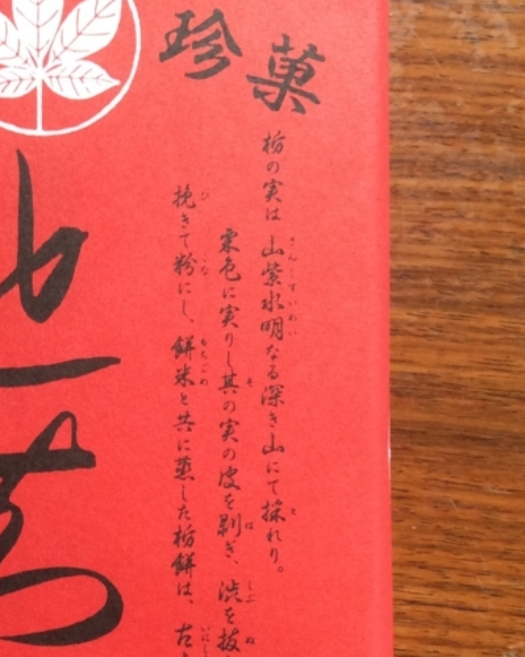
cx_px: 72
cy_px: 436
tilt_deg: -88.2
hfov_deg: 23.3
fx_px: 1243
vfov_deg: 29.4
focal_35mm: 64
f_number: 2.4
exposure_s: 1/24
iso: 80
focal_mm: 3.3
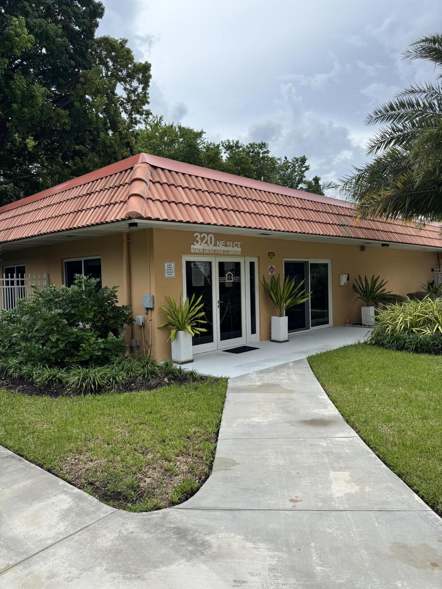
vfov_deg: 71.6
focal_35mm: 24
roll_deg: +2.8
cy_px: 294
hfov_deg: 56.8
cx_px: 221
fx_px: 409
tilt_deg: -0.4
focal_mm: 6.76
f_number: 1.78
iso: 80
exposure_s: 1/1678
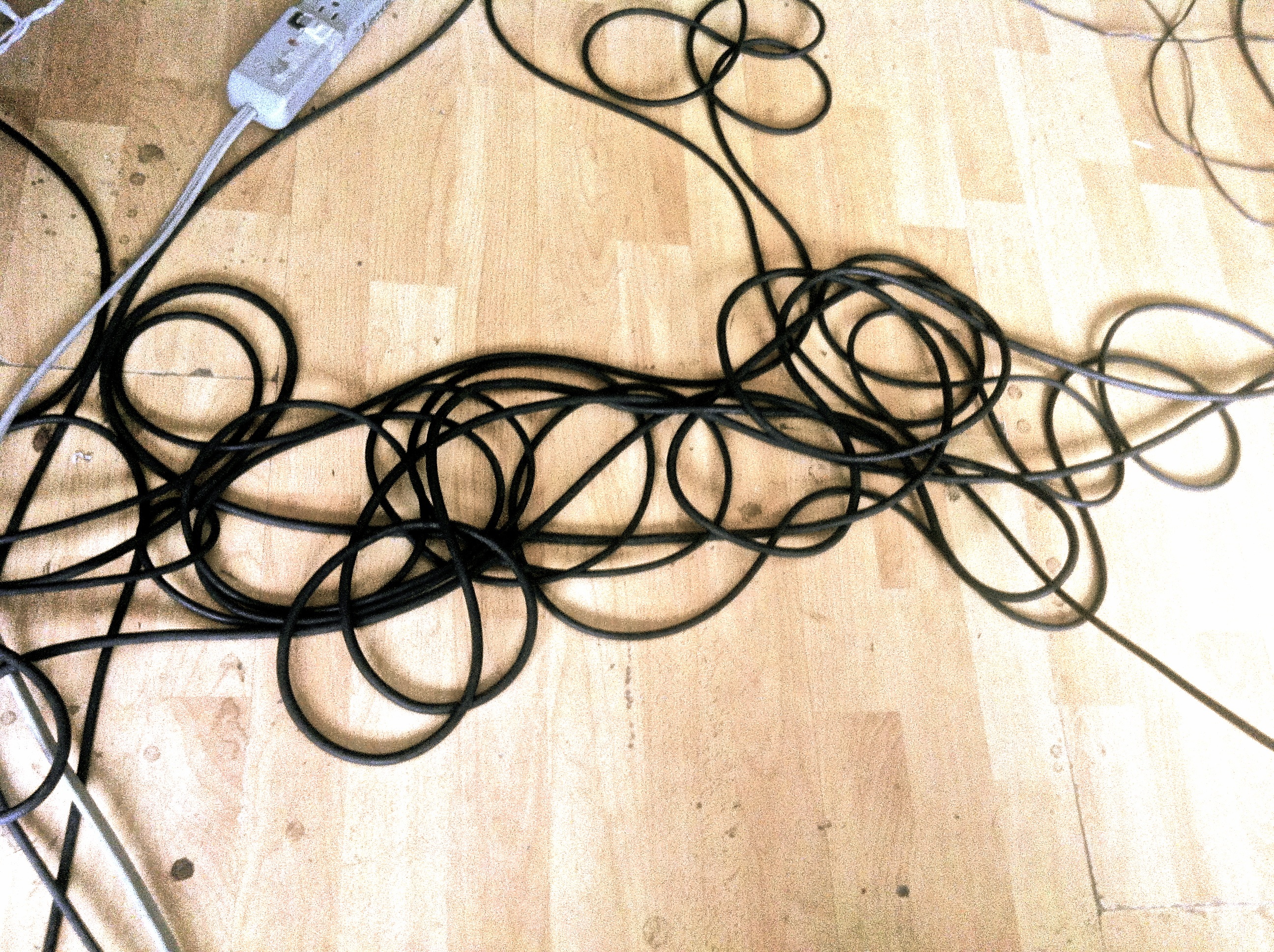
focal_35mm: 35
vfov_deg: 40.6
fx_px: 1286
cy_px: 476
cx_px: 637
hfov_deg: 52.7
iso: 320
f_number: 2.8
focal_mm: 3.85
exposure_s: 1/15
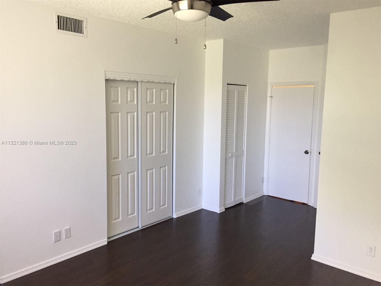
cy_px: 143
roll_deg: -2.0
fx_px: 319
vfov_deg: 48.2
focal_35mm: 29
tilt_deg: -7.4
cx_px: 190
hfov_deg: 61.7
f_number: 2.2
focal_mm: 4.15
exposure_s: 1/30
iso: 50
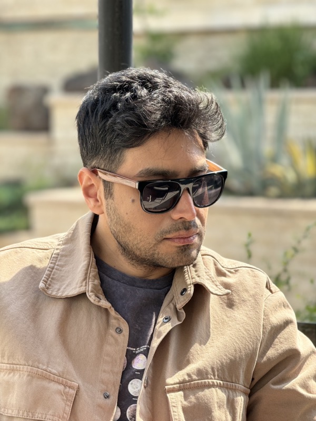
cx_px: 158
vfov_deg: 16.4
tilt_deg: -3.9
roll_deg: +0.2
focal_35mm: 120
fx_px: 1461
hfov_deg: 12.3
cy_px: 210
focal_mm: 15.66
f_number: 2.8
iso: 50
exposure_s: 1/339
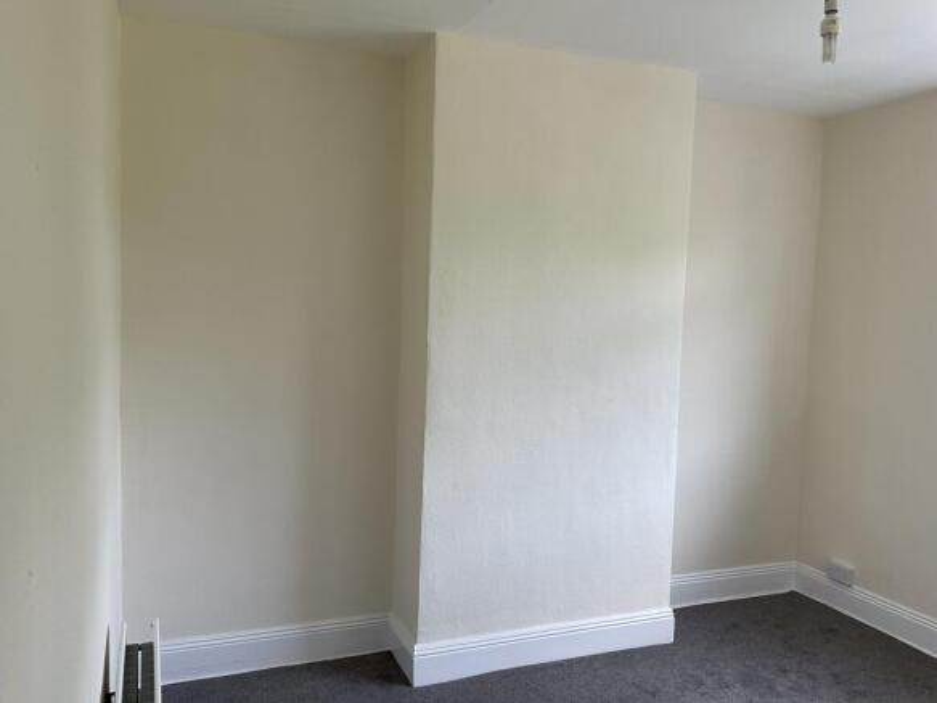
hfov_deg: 61.7
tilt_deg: -4.6
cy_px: 352
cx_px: 468
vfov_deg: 48.2
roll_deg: +0.0
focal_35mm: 29
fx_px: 785
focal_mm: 3
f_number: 1.8
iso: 25
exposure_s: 1/100
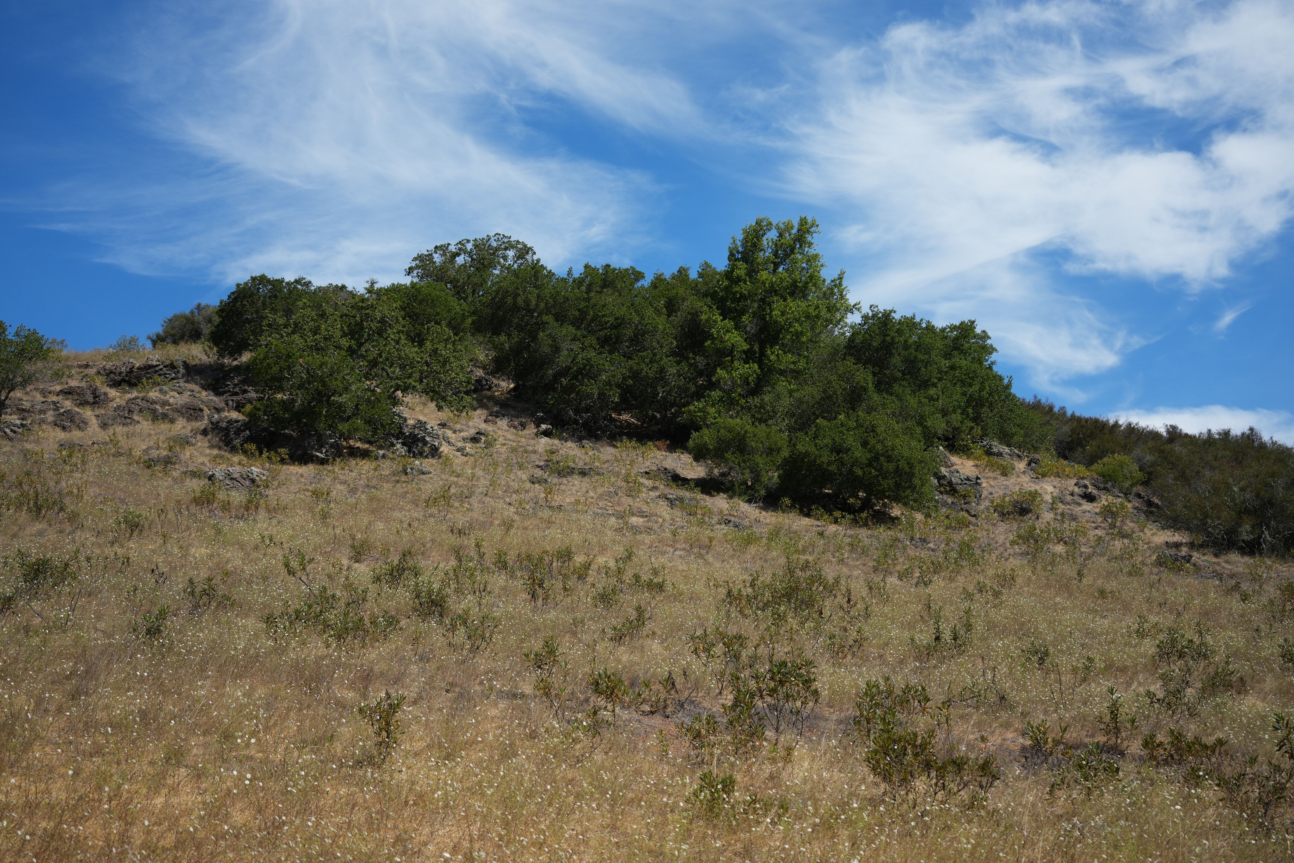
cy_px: 432
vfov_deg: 27.0
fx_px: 1797
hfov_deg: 39.6
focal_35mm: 50
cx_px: 647
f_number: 4.5
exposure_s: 1/2000
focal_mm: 50
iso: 250
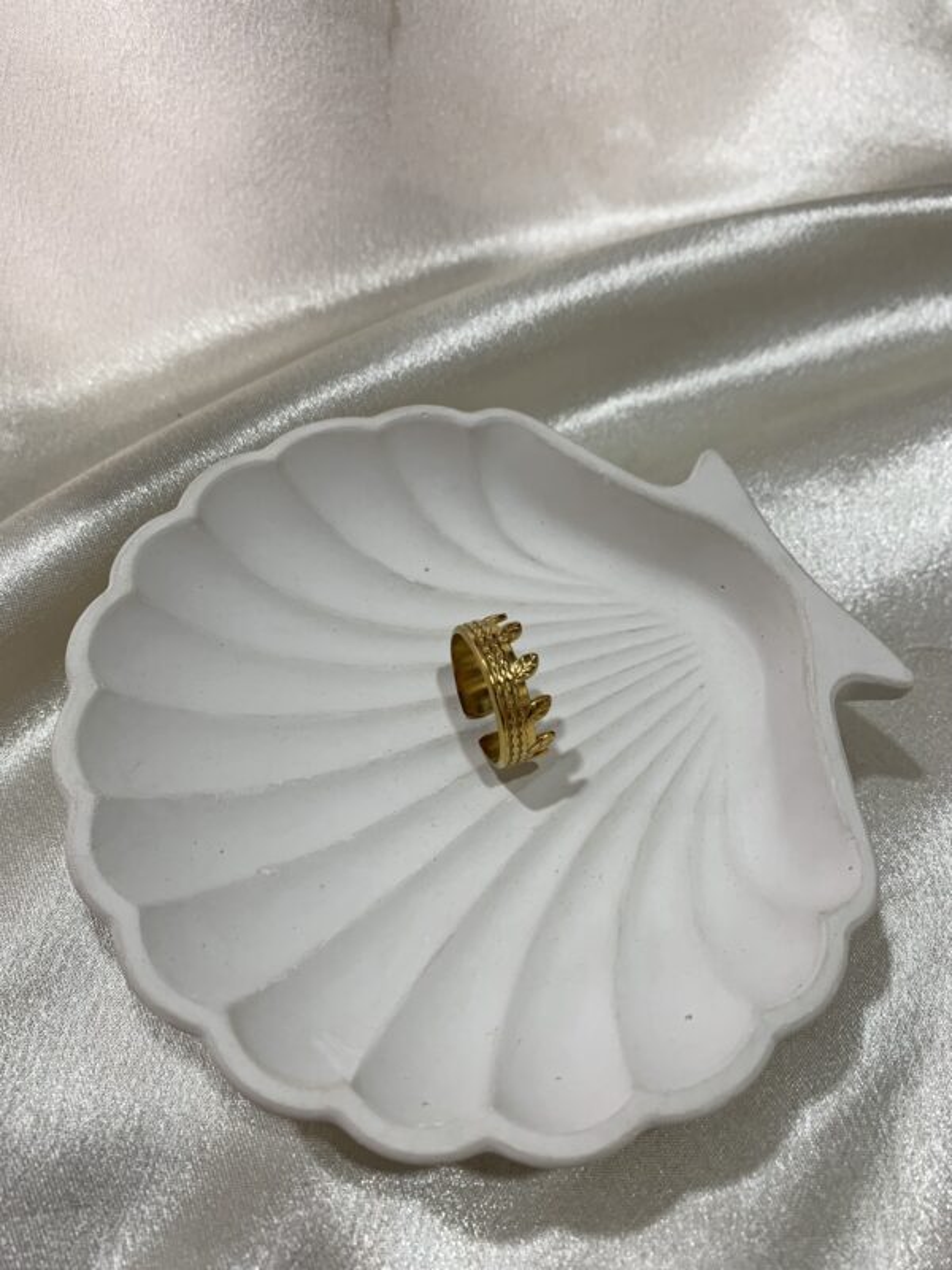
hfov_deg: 53.1
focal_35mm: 26
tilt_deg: -58.6
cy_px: 635
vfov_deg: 67.3
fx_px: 953
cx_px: 476
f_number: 1.8
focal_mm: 4.25
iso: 80
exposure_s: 1/100
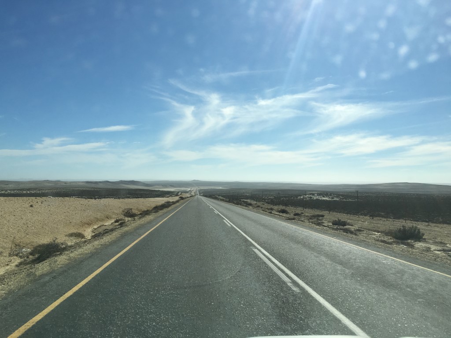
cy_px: 169
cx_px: 226
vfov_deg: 48.2
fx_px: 378
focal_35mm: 29
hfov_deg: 61.7
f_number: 2.2
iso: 25
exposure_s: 1/3846
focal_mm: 4.15
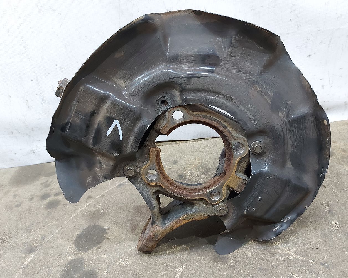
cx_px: 192
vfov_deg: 54.9
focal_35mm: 26
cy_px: 138
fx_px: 268
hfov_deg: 65.9
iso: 250
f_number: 1.8
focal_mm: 5.23
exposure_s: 1/33
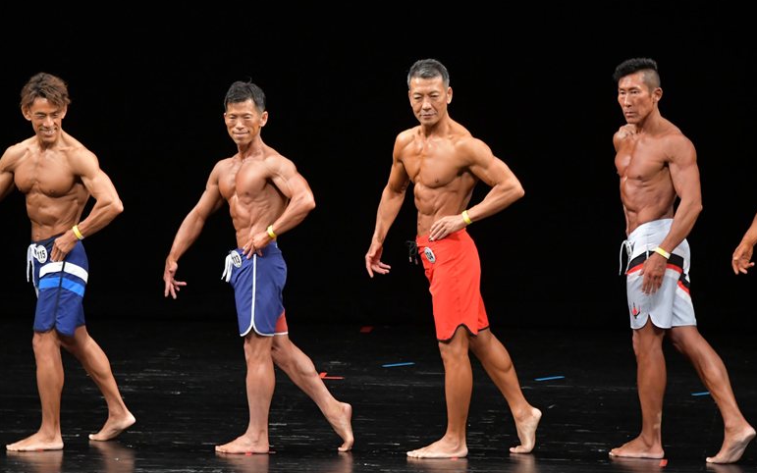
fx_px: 5385
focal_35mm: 261
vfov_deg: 5.0
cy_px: 246
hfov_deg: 8.0
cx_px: 379
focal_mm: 170
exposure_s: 1/400
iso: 3200
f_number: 5.6
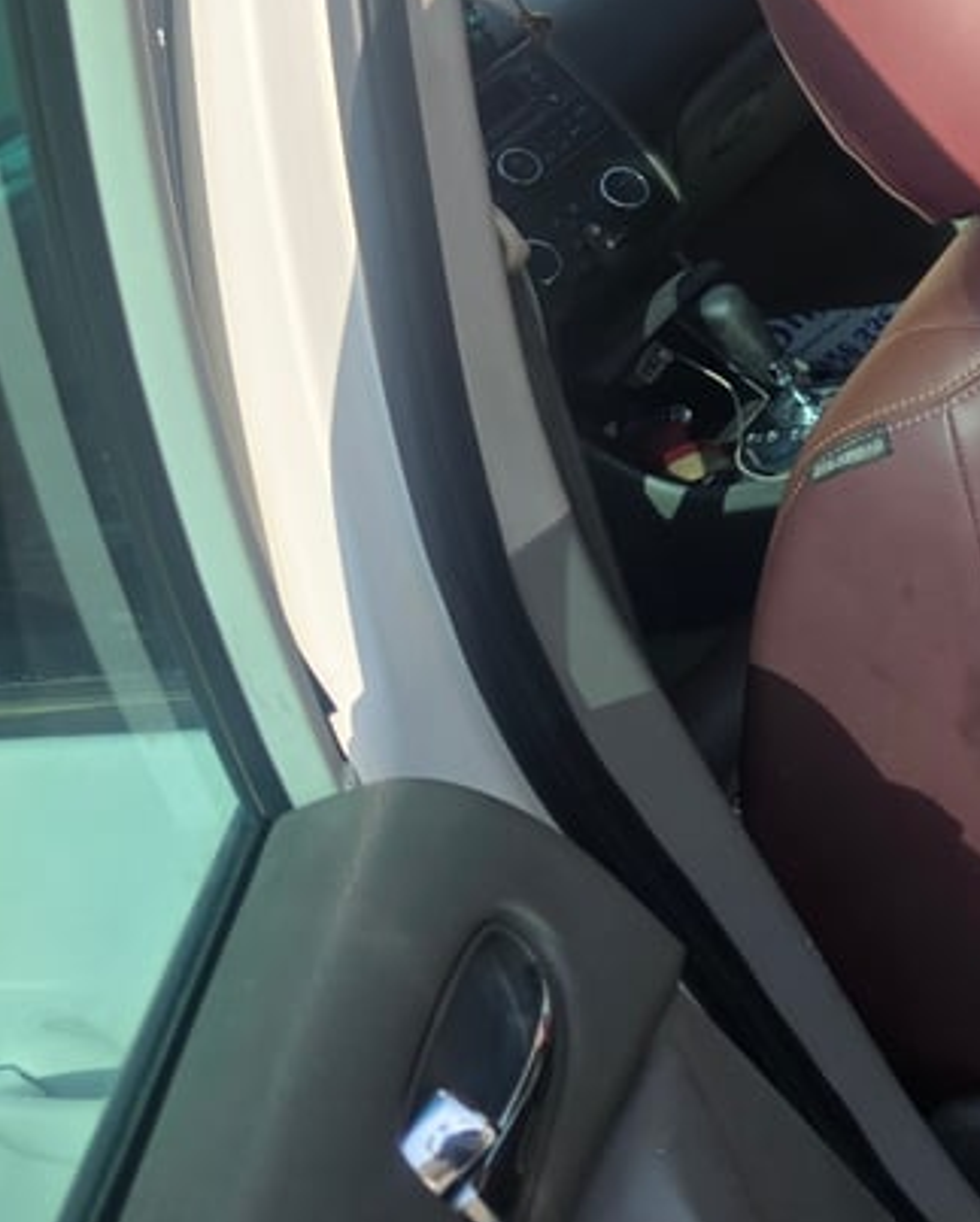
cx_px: 1502
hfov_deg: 21.9
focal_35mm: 57
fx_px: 2064
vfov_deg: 31.8
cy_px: 179
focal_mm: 6.3
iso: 80
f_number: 1.7
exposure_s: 1/3502
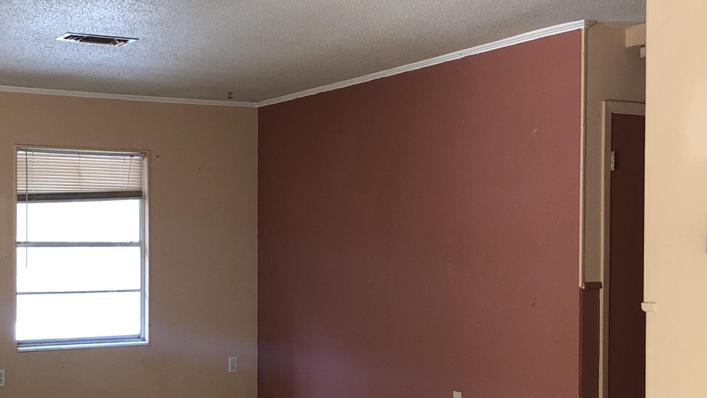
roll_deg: +0.6
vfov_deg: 20.7
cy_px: 263
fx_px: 1087
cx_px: 302
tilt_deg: -1.7
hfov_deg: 35.9
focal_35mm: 58
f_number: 1.8
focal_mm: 3.99
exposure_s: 1/15
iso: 50
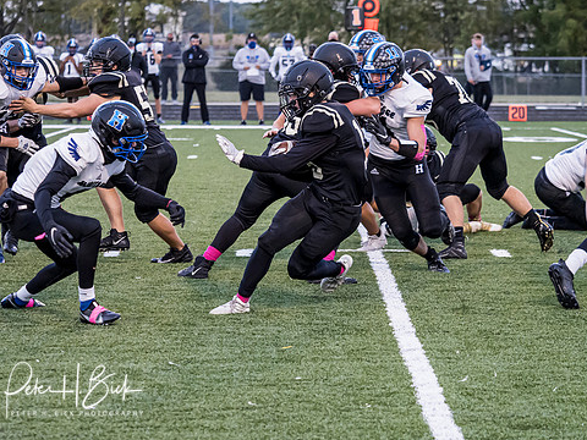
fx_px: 2713
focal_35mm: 160
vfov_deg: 9.3
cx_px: 323
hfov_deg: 12.3
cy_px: 190
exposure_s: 1/1000
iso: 2500
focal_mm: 62
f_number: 2.8
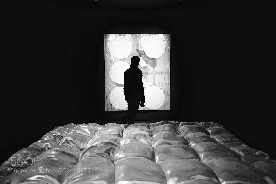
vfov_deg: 53.1
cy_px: 92
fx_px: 184
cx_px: 138
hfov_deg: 73.7
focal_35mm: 24
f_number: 1.4
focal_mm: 16
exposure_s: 1/60
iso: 400
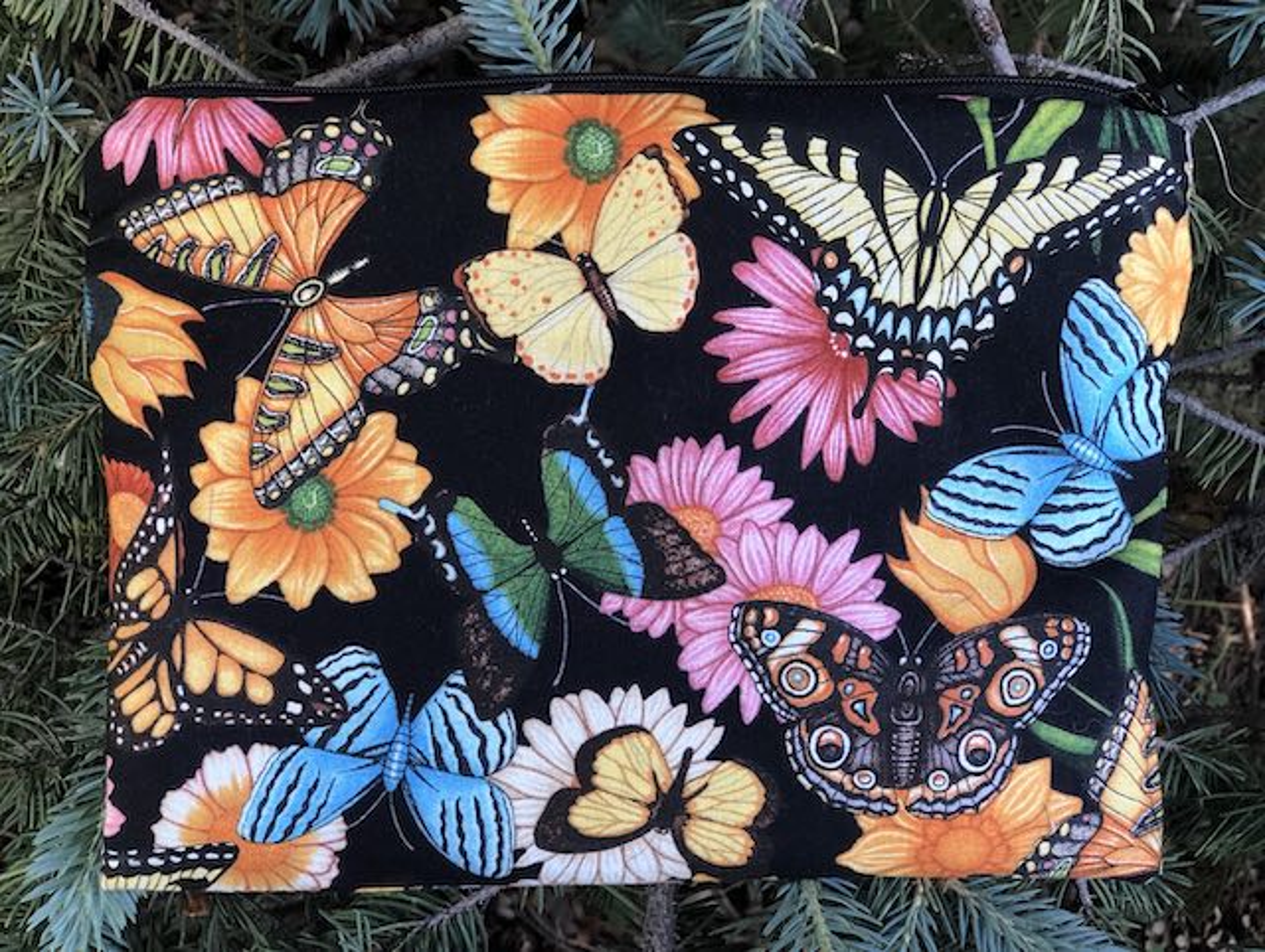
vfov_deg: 25.7
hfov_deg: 33.7
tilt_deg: -77.2
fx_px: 2086
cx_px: 632
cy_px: 476
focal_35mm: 57
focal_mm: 6.6
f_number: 2.8
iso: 50
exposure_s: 1/30
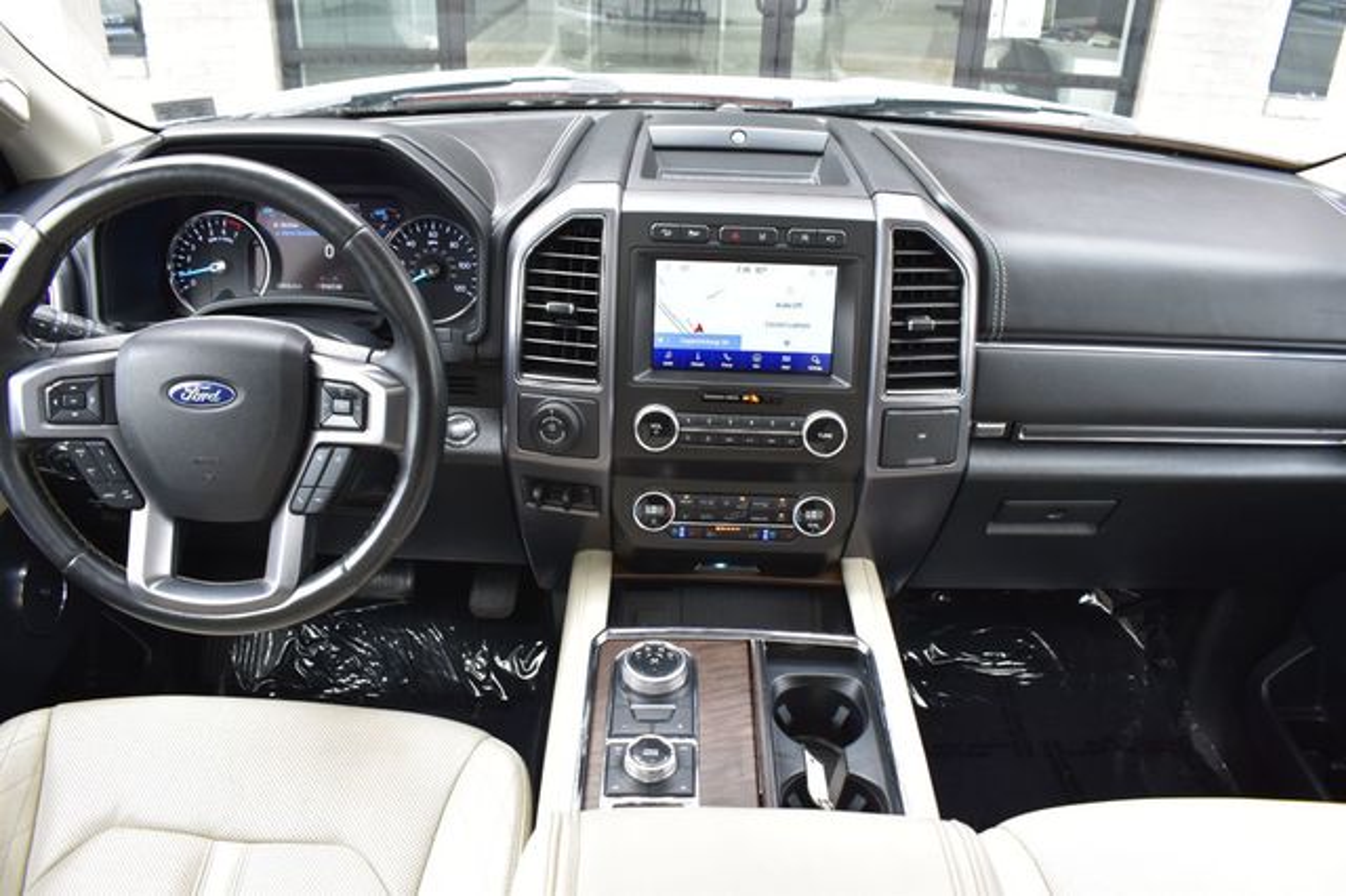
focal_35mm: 27
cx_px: 673
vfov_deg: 47.9
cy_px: 448
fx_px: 1009
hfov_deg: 67.4
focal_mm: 18
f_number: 7.1
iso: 400
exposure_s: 1/40
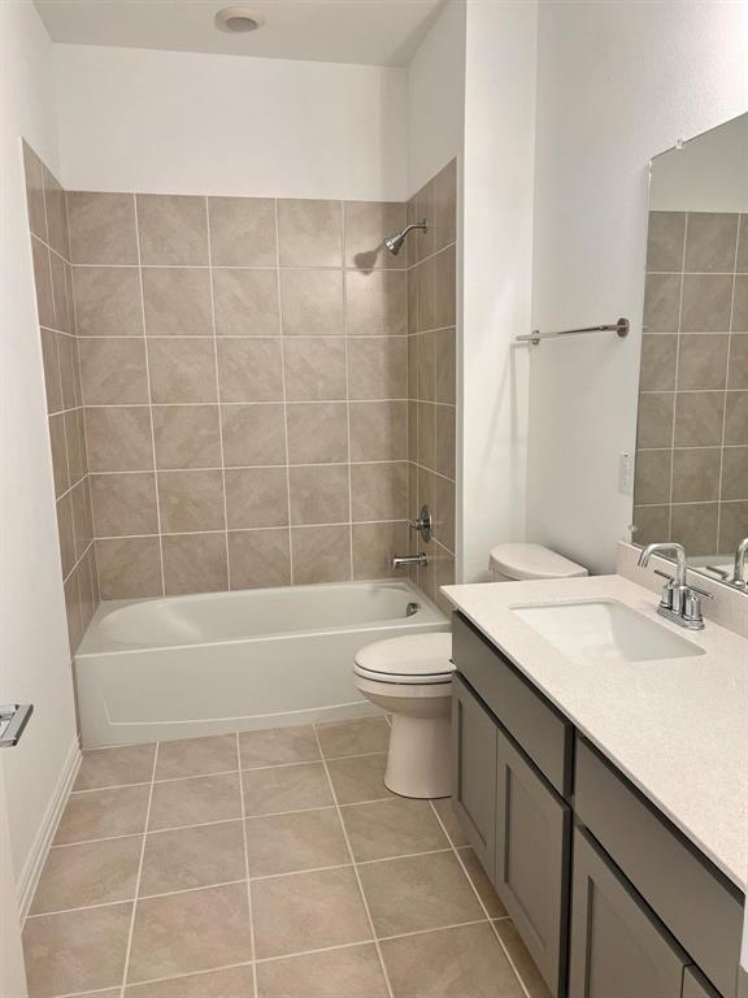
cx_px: 374
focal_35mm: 26
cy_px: 499
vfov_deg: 67.3
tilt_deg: -9.8
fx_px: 749
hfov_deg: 53.1
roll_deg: +1.0
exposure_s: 1/120
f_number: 1.5
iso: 80
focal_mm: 5.7
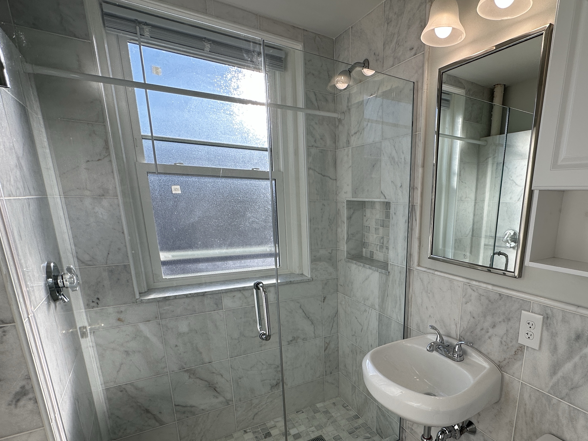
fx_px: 340
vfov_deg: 64.5
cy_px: 289
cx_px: 379
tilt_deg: -16.7
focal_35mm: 20
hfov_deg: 79.7
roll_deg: -1.3
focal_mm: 2.22
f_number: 2.2
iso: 40
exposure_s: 1/397
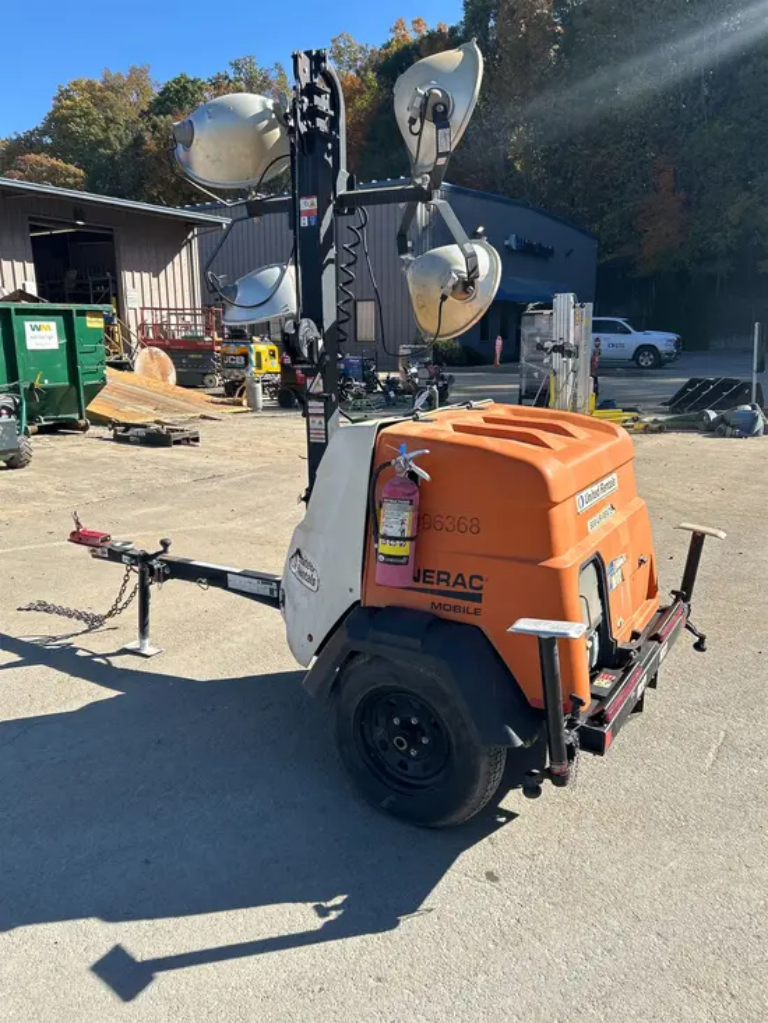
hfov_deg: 53.1
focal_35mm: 26
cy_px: 512
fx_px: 769
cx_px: 384
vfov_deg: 67.3
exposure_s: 1/2571
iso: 50
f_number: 1.5
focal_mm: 5.7
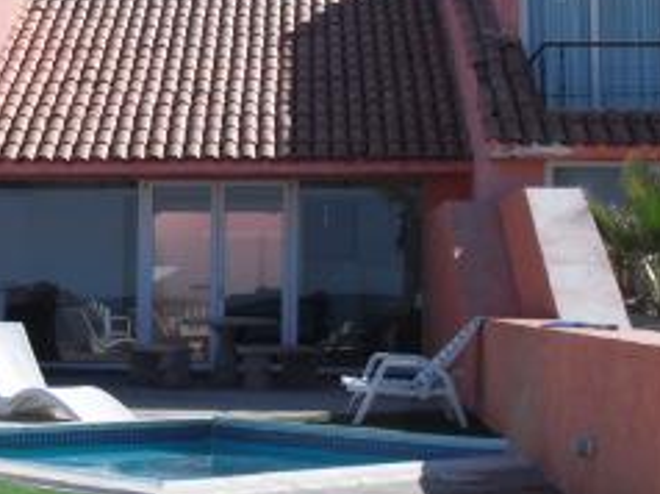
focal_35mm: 97
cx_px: -78
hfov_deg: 19.4
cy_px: 183
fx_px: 1848
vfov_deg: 15.2
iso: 64
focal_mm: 6.3
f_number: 7.8
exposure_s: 1/160
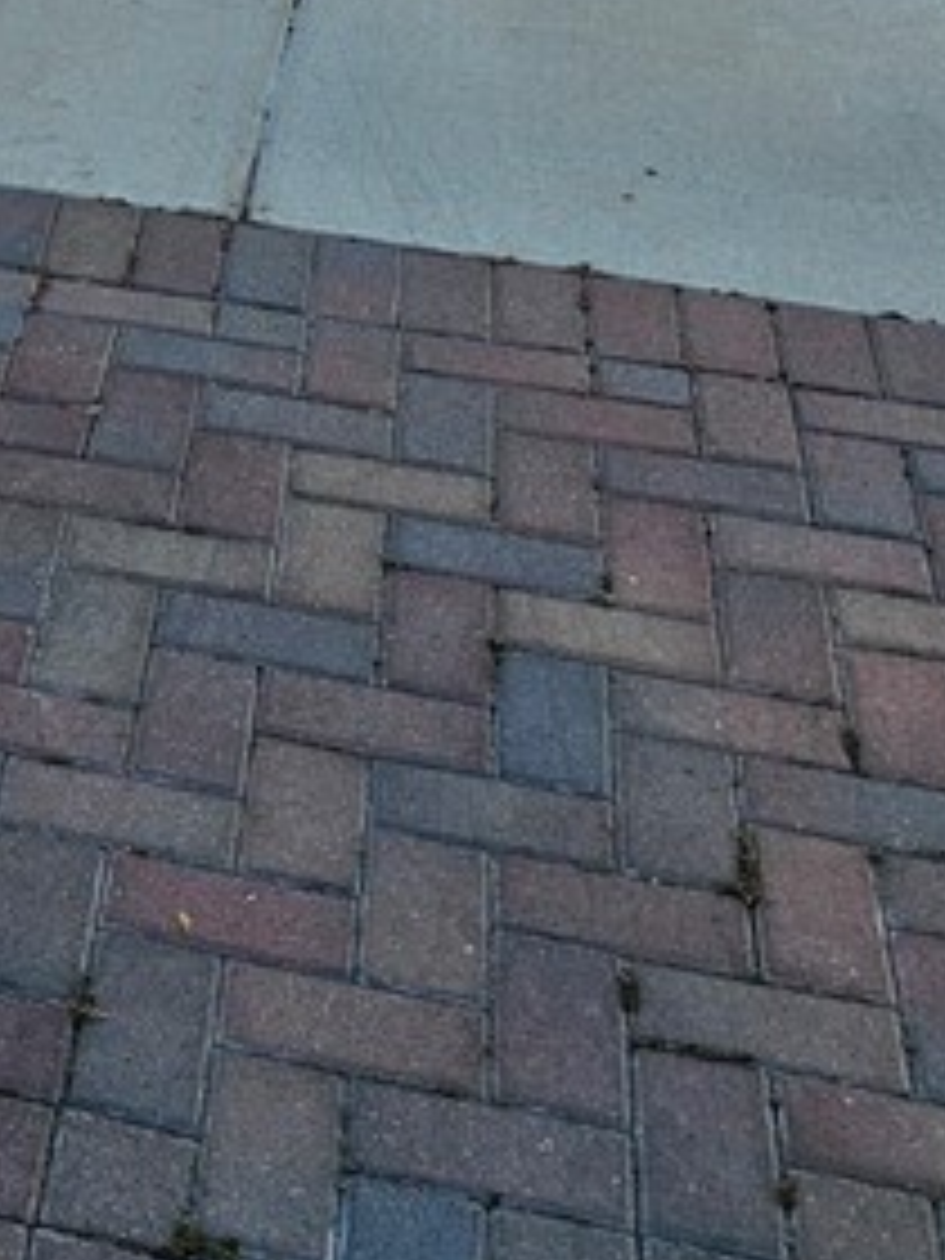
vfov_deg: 19.6
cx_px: -441
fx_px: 3058
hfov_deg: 16.2
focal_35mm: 84
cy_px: -742
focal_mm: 6.3
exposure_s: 1/449
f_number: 1.7
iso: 10
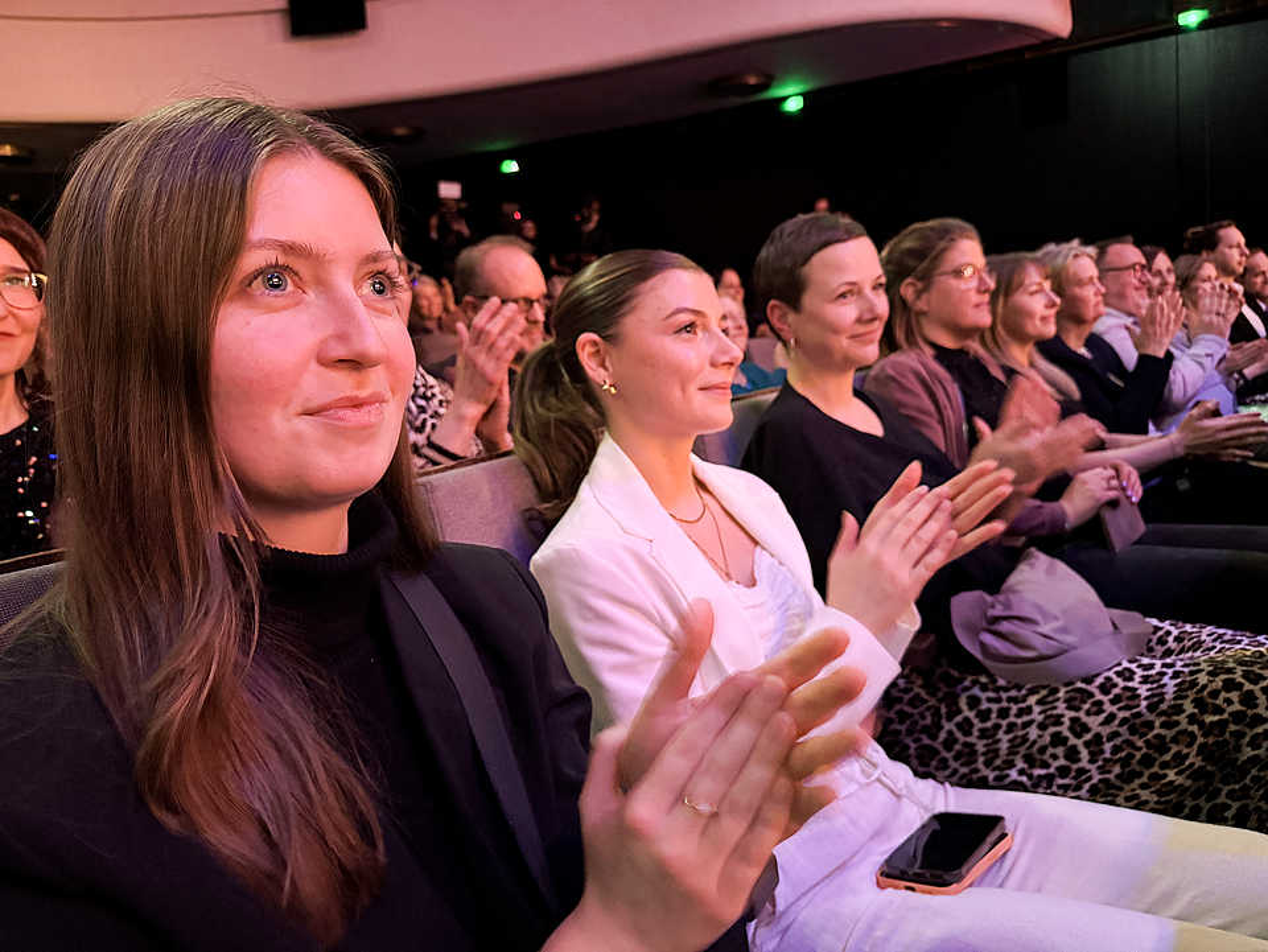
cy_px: 476
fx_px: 880
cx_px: 634
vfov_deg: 56.9
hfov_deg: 71.6
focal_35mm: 24
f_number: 1.78
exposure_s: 1/25
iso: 1250
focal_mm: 6.76
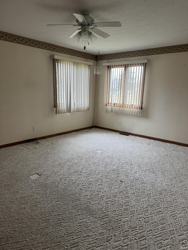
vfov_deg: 71.6
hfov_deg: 56.8
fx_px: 174
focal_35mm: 24
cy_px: 125
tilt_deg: -10.6
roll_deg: -0.2
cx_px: 94
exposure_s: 1/78
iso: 200
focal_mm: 6.76
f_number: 1.78
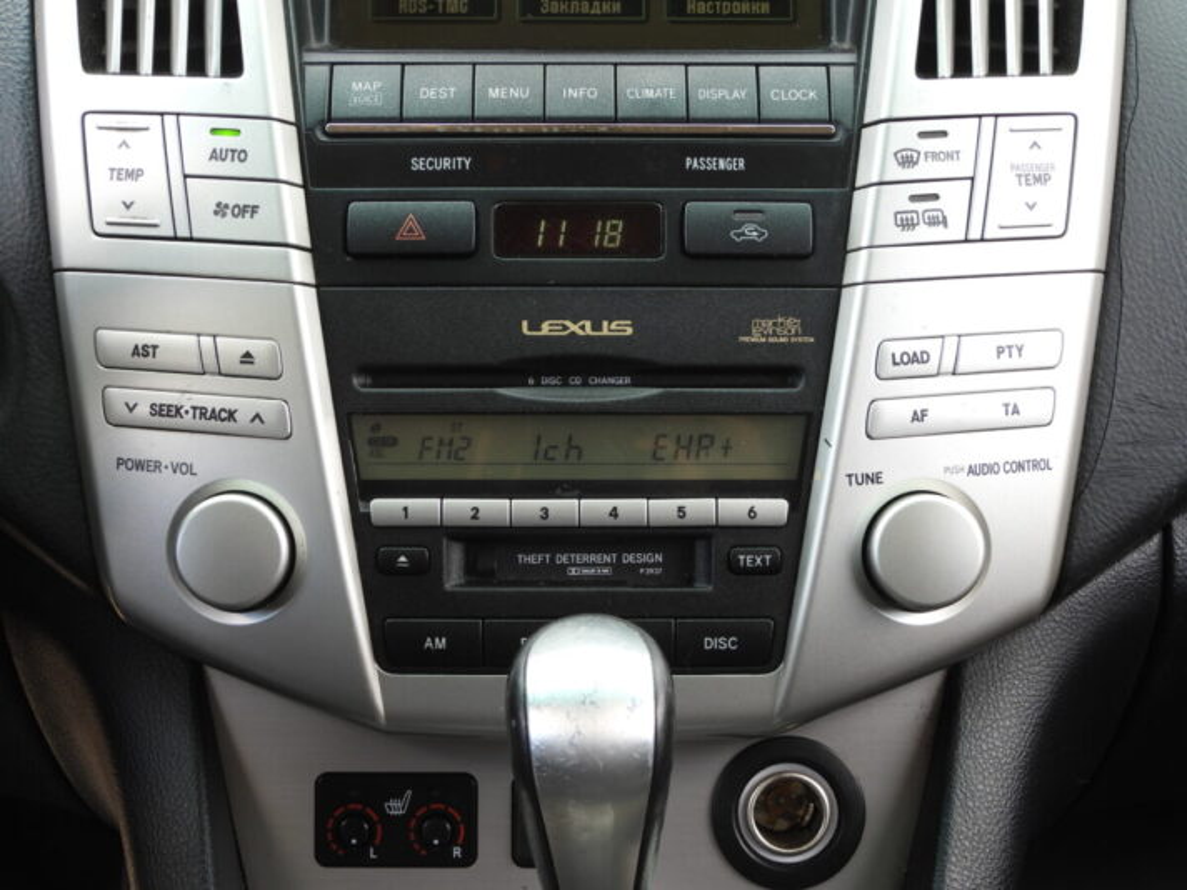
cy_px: 445
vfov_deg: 22.6
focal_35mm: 65
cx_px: 594
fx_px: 2229
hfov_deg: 29.8
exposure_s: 1/80
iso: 100
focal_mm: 11.7
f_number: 3.5
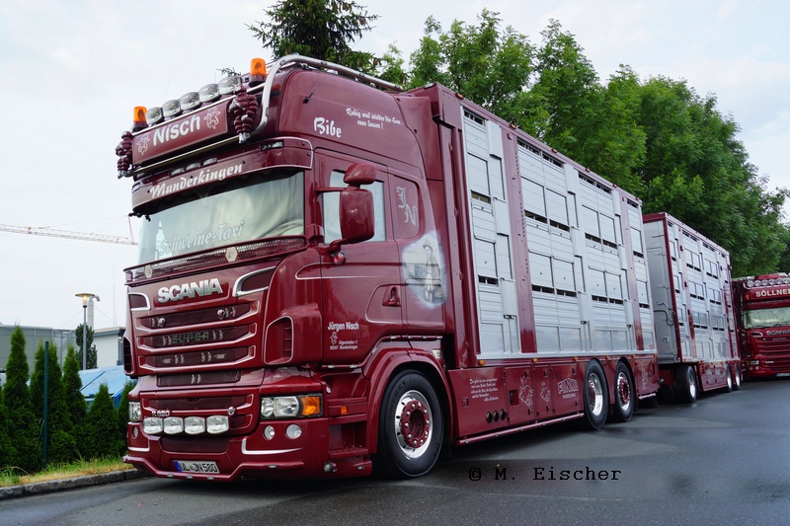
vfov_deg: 40.0
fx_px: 724
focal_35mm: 33
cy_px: 263
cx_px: 395
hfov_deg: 57.2
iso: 100
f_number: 7.1
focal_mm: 22
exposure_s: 1/80
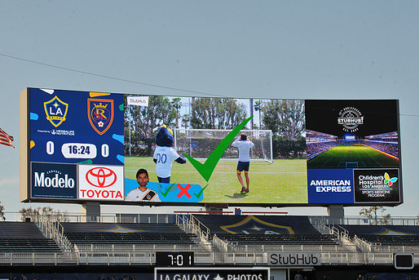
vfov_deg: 11.1
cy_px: 156
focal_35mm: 124
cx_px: 212
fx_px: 1444
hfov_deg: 16.5
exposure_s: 1/500
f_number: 11
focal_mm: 110
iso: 400
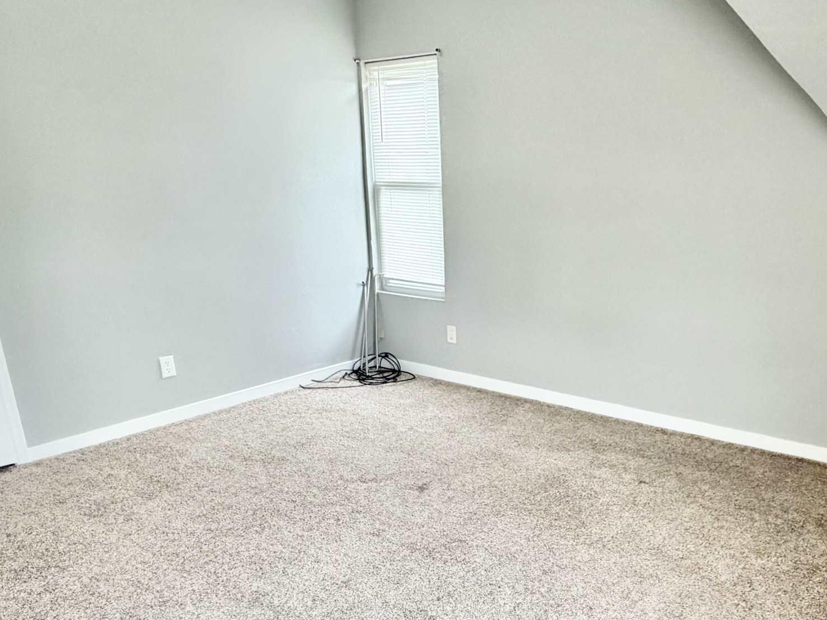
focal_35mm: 29
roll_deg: -0.3
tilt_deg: -17.9
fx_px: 693
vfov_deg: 47.4
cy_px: 413
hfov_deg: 60.2
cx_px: 554
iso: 250
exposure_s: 1/121
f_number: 2.2
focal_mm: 2.22
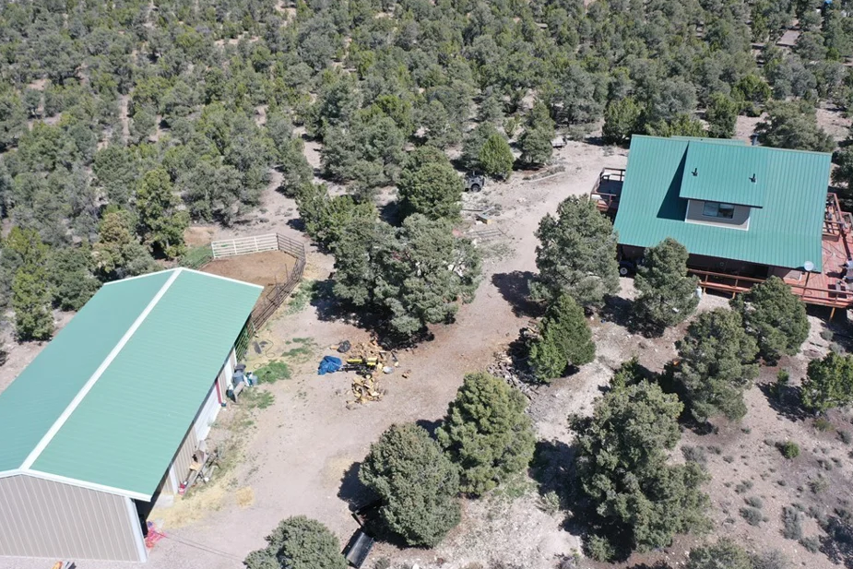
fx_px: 735
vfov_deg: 42.3
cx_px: 421
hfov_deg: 60.3
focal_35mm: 31
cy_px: 284
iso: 100
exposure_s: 1/400
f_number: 2.8
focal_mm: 10.26
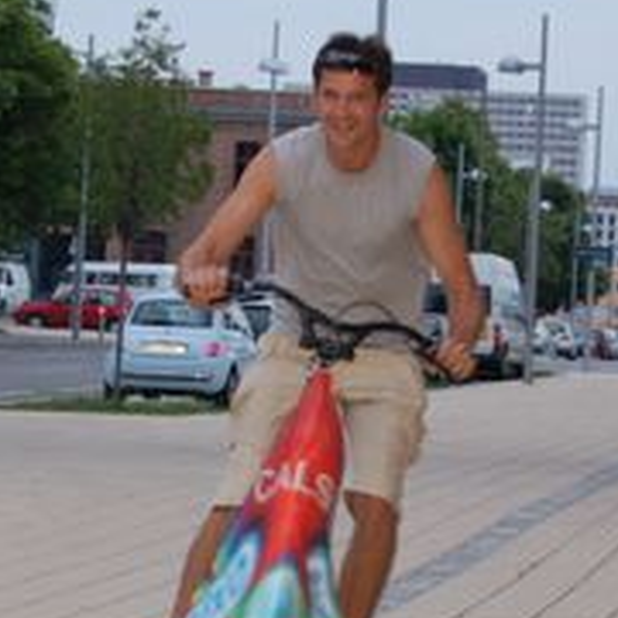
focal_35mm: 163
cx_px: 189
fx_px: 3297
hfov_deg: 10.7
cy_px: 477
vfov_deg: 10.7
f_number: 5.3
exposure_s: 1/60
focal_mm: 45
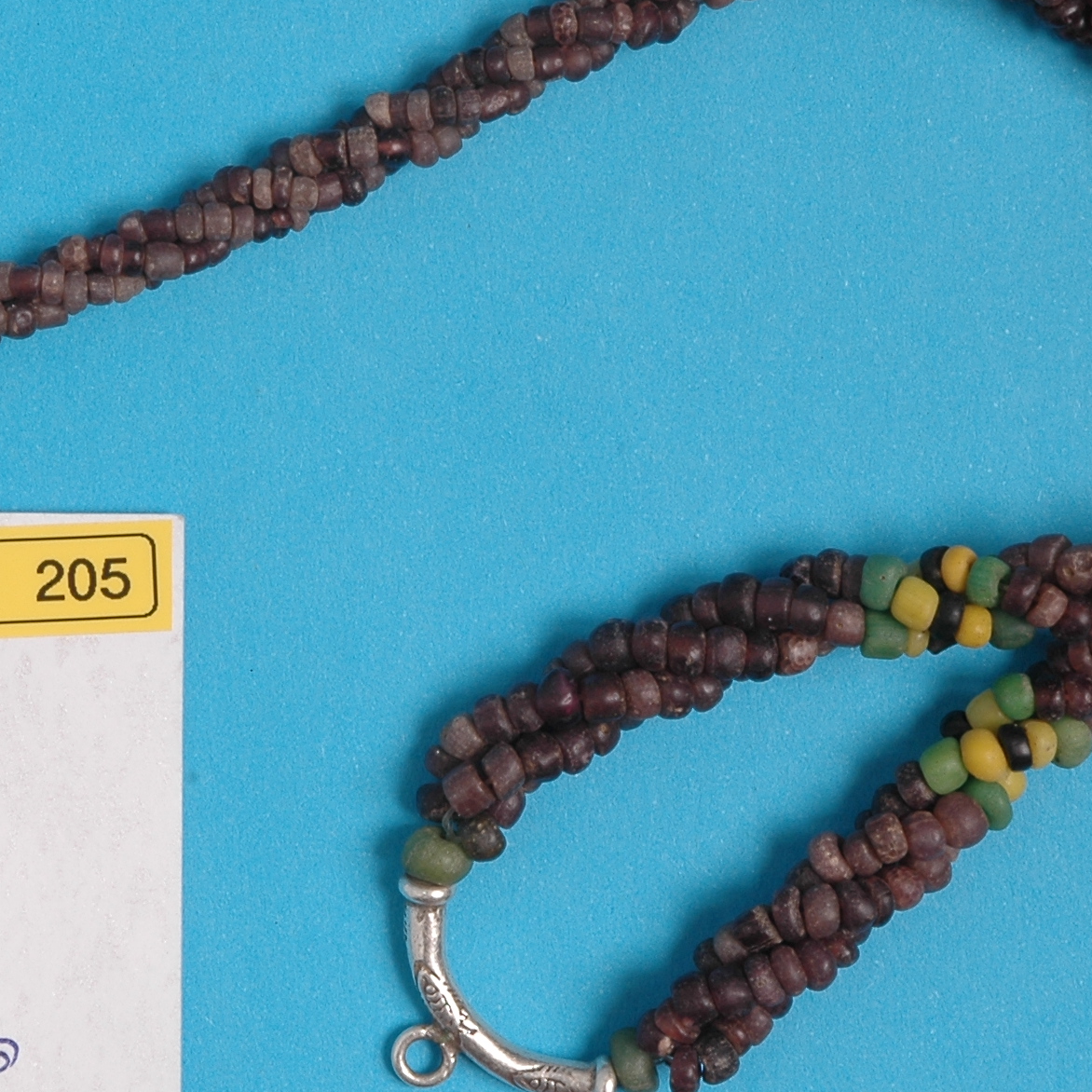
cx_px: 328
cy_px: 444
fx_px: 6067
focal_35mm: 170
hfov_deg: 10.3
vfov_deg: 10.3
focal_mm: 52
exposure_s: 1/6
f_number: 22
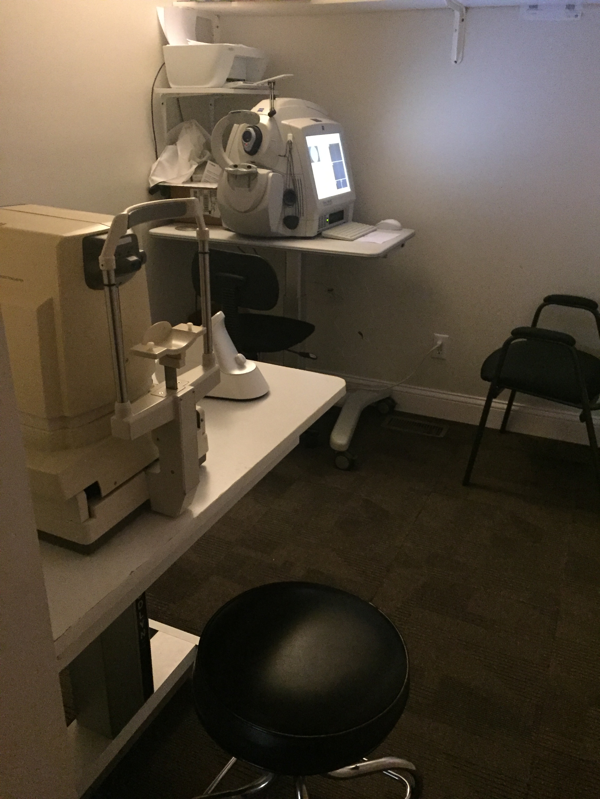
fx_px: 670
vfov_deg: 61.7
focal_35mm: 29
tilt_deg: -23.4
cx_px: 300
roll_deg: -1.0
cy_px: 400
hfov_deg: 48.2
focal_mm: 4.15
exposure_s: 1/15
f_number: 2.2
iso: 400
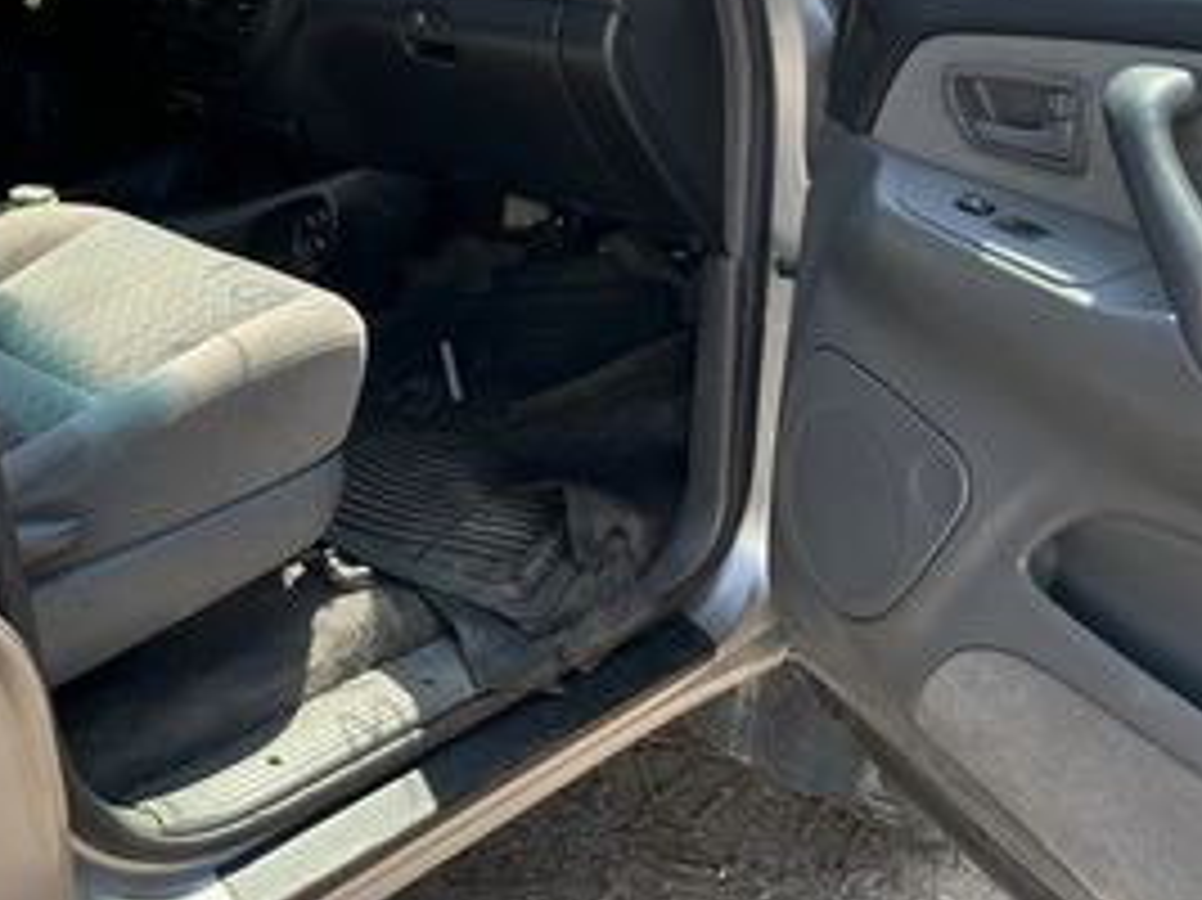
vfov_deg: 33.7
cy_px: 243
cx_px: 347
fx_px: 1458
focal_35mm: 42
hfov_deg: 43.8
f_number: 1.8
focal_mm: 3
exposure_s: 1/386
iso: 25
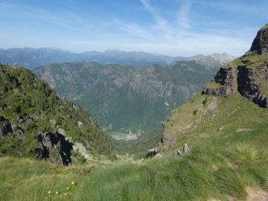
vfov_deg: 66.0
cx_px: 134
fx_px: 155
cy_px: 100
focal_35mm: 20
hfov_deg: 81.7
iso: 80
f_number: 3.5
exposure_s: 1/800
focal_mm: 3.6
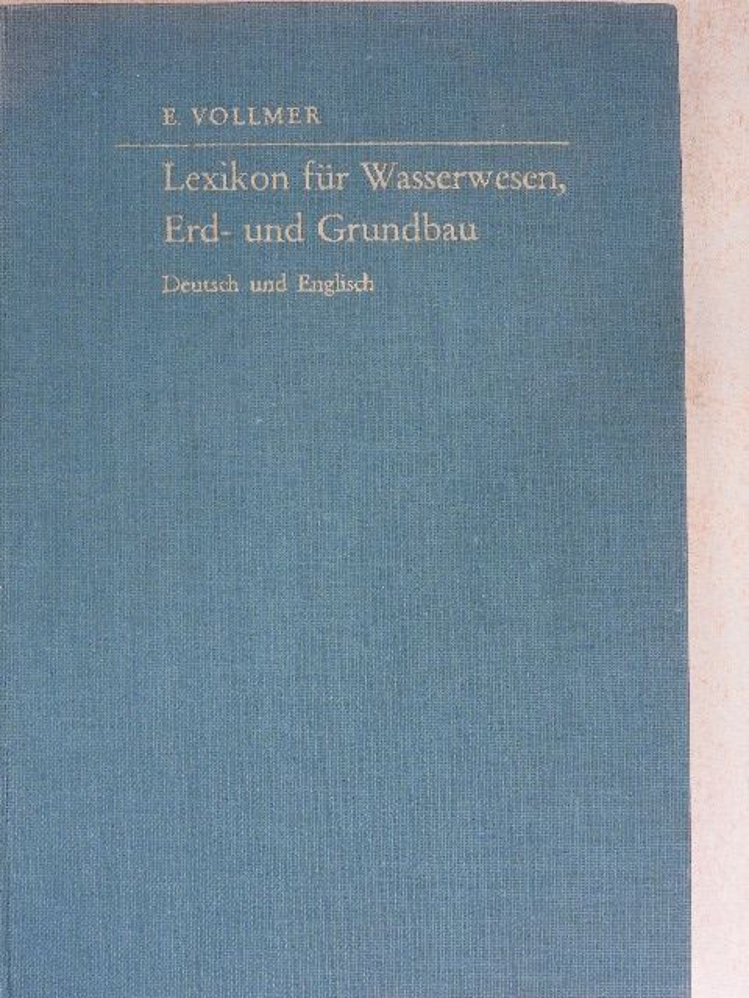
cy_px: 499
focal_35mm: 50
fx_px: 1442
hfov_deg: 29.1
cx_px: 374
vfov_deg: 38.2
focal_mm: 9
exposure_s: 1/80
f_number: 4
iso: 1000
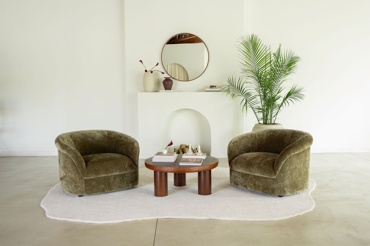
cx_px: 185
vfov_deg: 37.5
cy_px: 123
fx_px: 363
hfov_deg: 54.1
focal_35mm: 35
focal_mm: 35
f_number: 2.2
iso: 500
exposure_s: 1/100
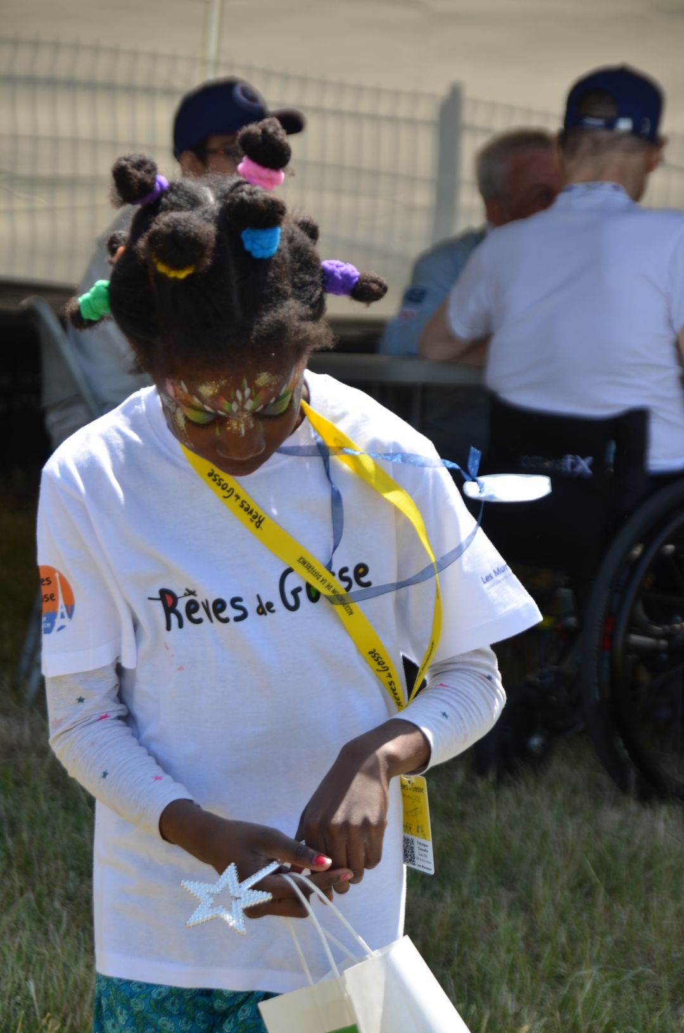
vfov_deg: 12.5
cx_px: 342
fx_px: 4724
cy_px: 516
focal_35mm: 165
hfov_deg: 8.3
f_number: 5.6
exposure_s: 1/500
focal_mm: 110
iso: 200
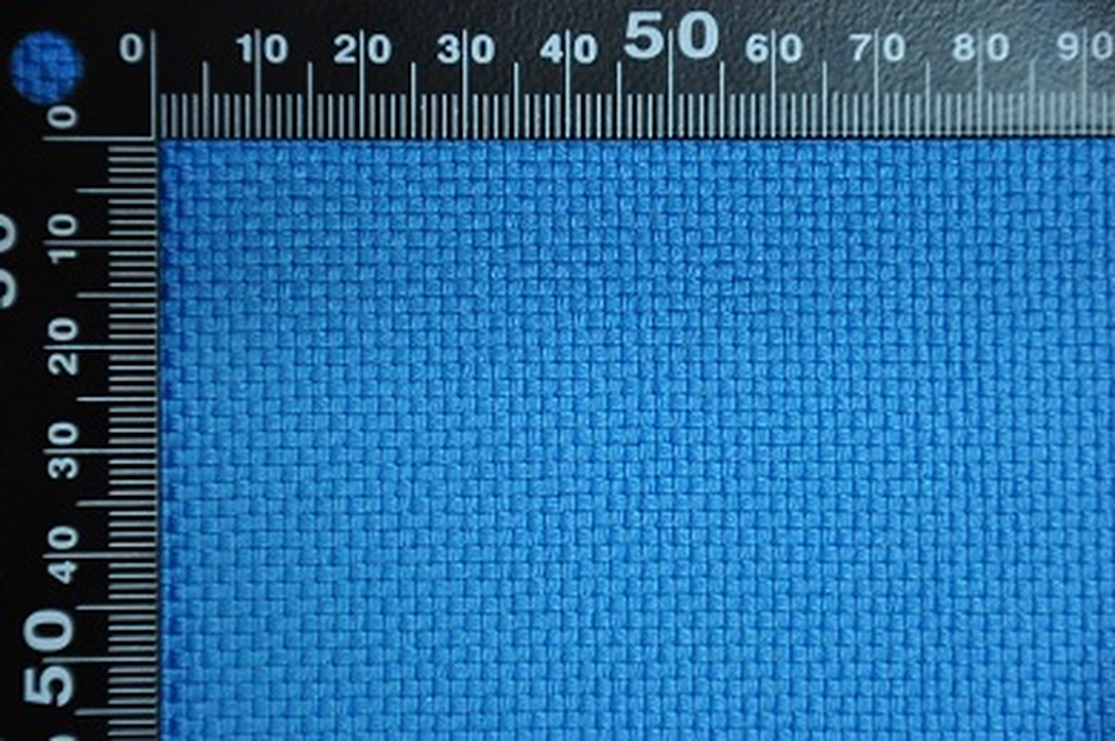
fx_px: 4872
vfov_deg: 8.7
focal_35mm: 158
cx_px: 558
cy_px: 370
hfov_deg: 13.1
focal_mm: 105
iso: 1600
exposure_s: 1/50
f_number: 5.6
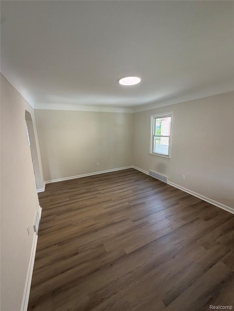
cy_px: 156
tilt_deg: -10.9
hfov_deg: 85.7
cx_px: 117
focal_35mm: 14
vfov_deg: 102.1
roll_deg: +1.3
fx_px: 126
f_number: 2.2
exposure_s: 1/121
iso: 160
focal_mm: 2.22
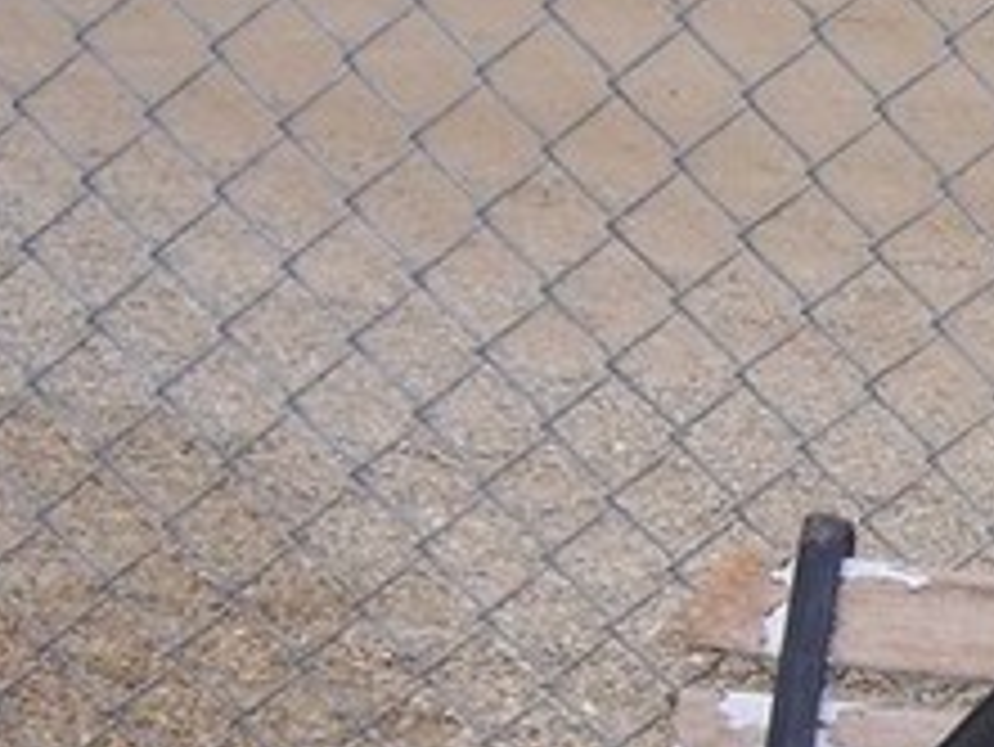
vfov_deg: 10.6
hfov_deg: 13.5
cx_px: 1408
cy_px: 666
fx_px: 3994
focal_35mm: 139
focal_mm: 6.7
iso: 80
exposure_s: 1/1000
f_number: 4.8
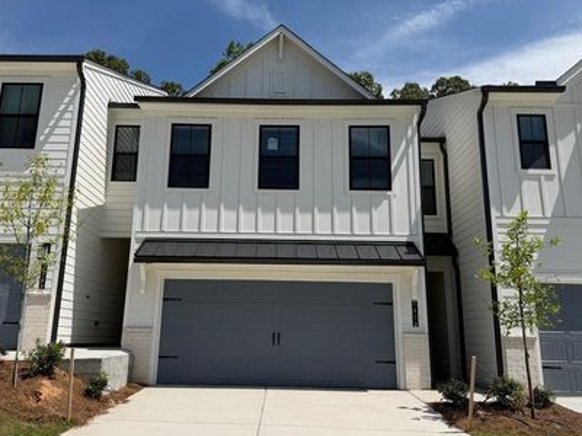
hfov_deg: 59.9
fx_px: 504
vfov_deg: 46.8
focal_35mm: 30
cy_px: 210
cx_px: 268
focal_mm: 6.76
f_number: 1.78
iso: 80
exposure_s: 1/9091
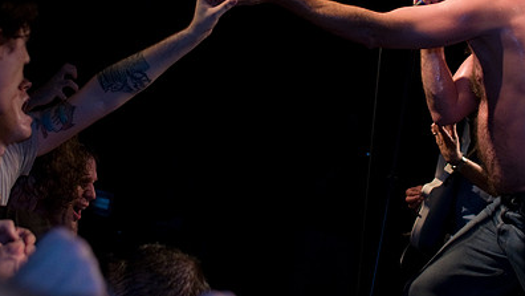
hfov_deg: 30.5
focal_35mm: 69
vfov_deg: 17.4
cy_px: 95
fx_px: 961
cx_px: 297
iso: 1000
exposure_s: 1/250
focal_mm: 30
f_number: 2.8
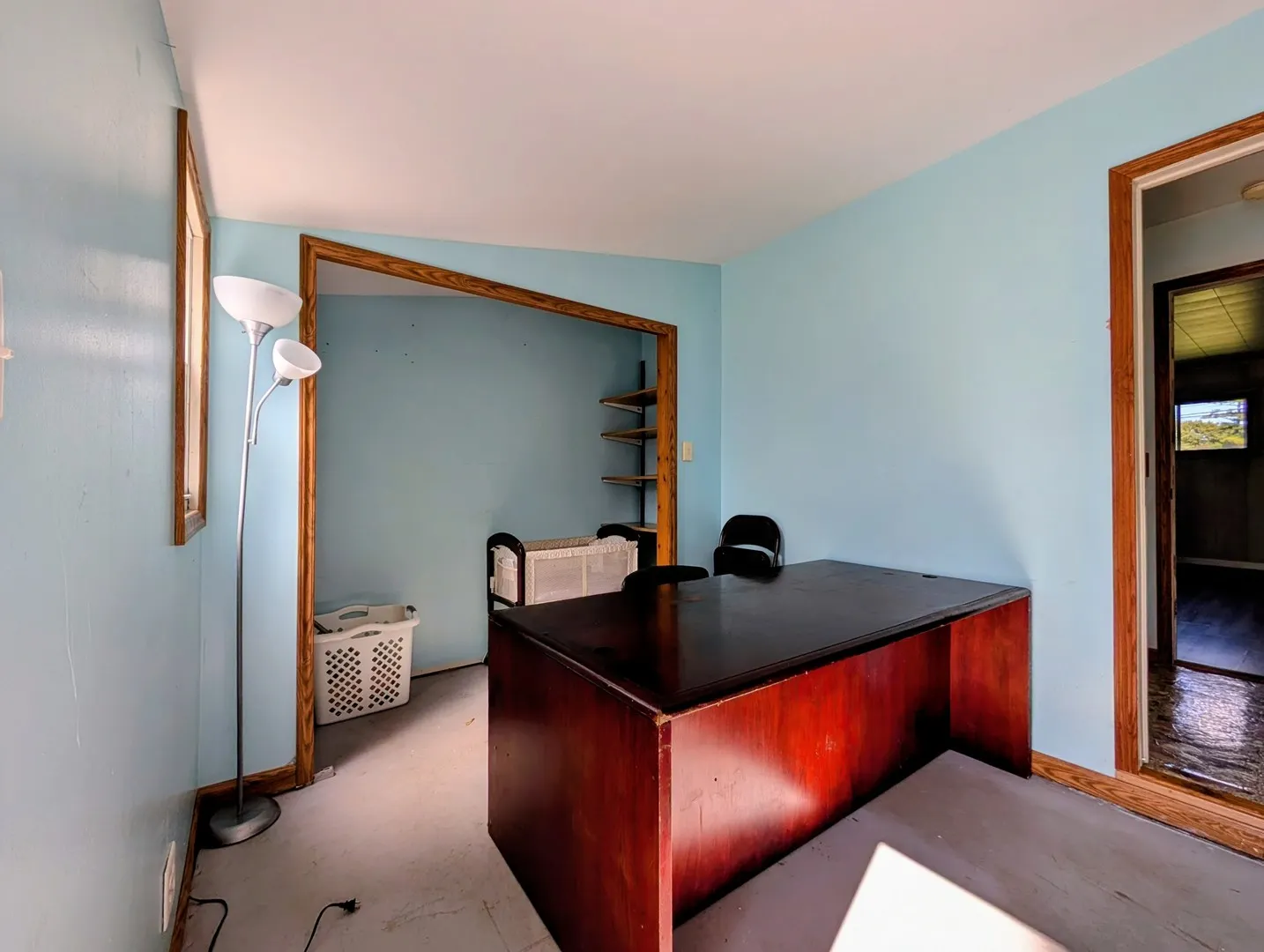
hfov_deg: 110.5
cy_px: 476
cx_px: 632
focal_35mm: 12
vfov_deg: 94.7
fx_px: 439
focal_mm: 2.02
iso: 63
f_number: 1.7
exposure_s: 1/992
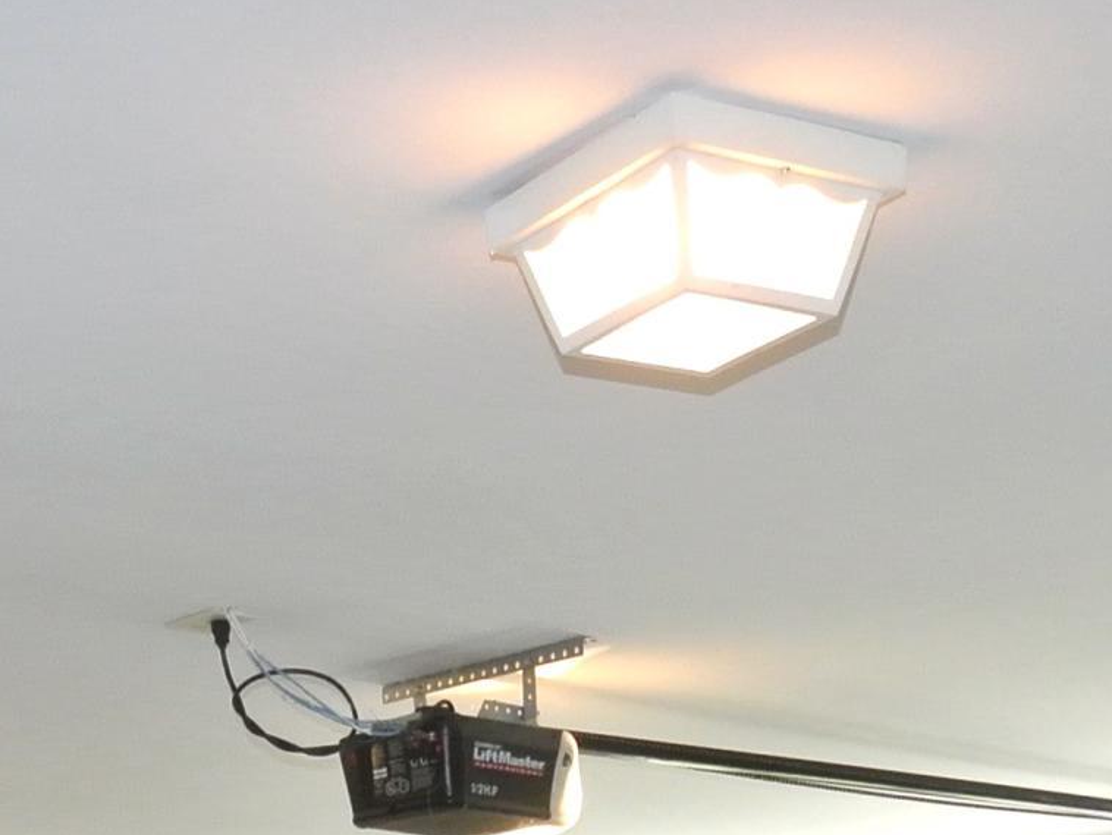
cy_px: 1350
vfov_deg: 16.4
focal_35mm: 80
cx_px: 170
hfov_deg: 23.9
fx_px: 2571
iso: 800
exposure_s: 1/100
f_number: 4
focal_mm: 8.1
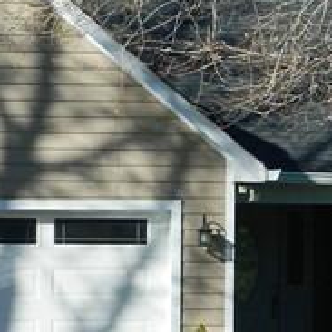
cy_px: 160
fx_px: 2517
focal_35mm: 232
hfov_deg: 7.5
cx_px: 258
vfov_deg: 7.5
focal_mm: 8.4
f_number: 3.6
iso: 80
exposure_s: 1/800
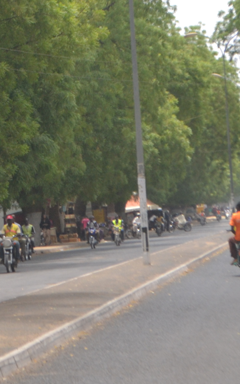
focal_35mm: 193
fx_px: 2019
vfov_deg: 10.8
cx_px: -193
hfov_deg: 6.6
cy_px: 80
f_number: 5.3
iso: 400
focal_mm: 44
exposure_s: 1/500
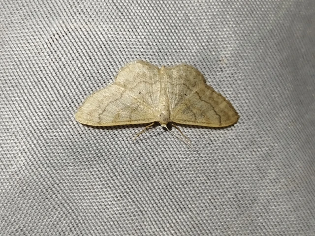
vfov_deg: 21.3
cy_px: 118
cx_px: 158
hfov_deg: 28.2
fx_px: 628
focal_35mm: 69
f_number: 1.7
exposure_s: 1/50
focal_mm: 5.31
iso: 80
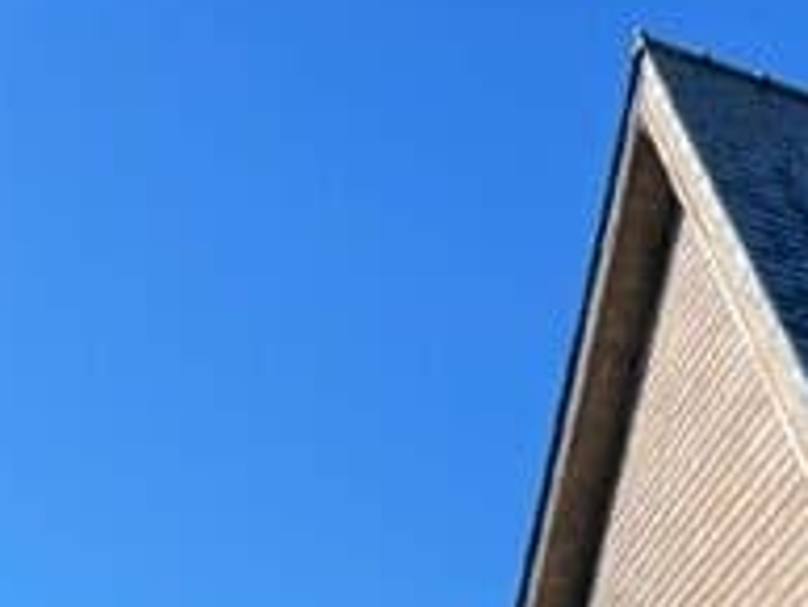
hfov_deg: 19.0
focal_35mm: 86
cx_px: 1319
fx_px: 2009
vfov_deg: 15.5
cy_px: 980
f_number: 1.6
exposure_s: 1/1667
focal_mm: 4.2
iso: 32
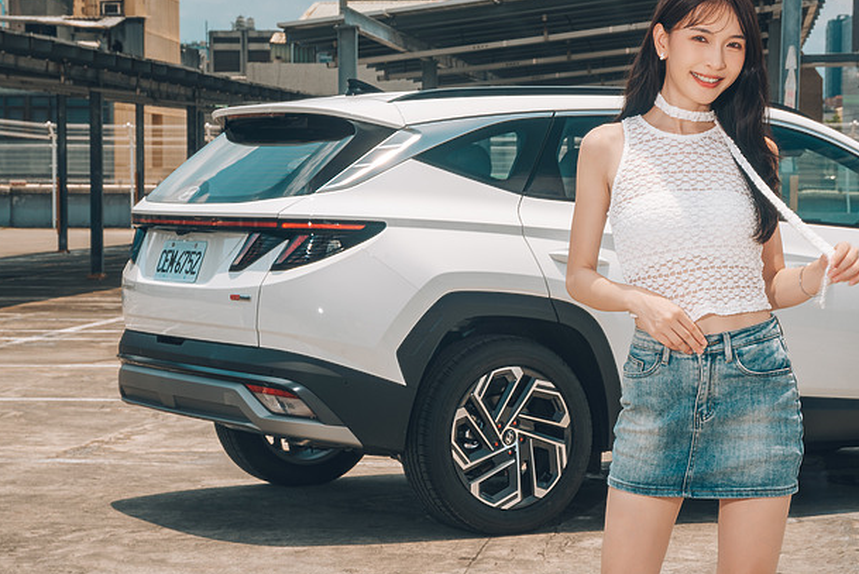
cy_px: 236
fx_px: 2507
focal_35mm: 105
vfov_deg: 13.1
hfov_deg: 19.4
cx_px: 451
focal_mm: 82
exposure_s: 1/60
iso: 100
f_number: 5.6
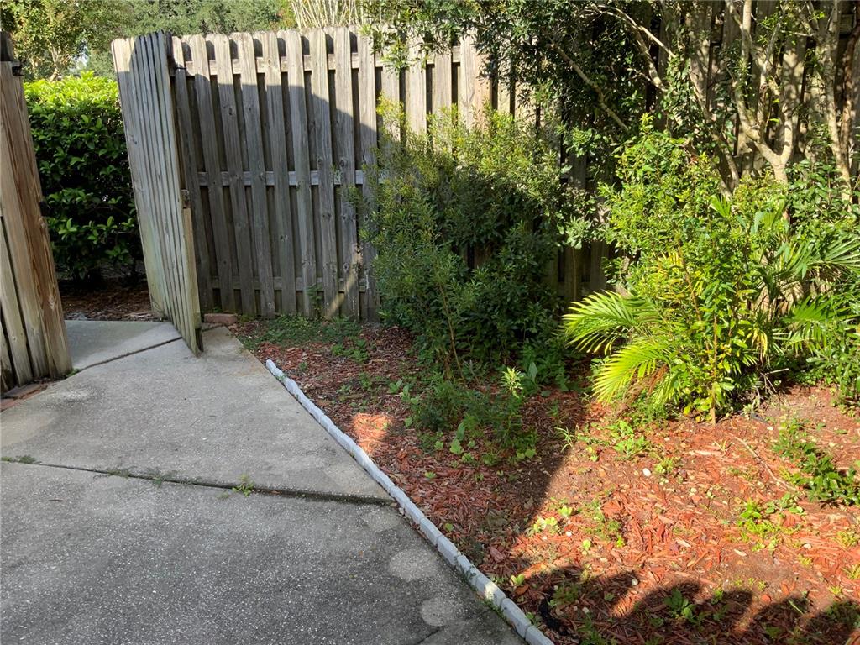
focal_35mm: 29
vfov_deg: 48.2
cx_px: 430
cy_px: 322
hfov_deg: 61.7
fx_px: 720
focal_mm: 3
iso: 16
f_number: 1.8
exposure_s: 1/292
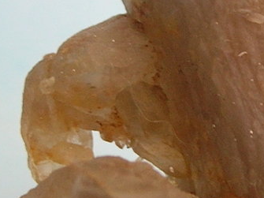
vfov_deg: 8.6
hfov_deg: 11.5
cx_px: 178
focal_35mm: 172
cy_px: 99
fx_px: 1311
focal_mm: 6
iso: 50
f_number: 2.7
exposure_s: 1/8.3
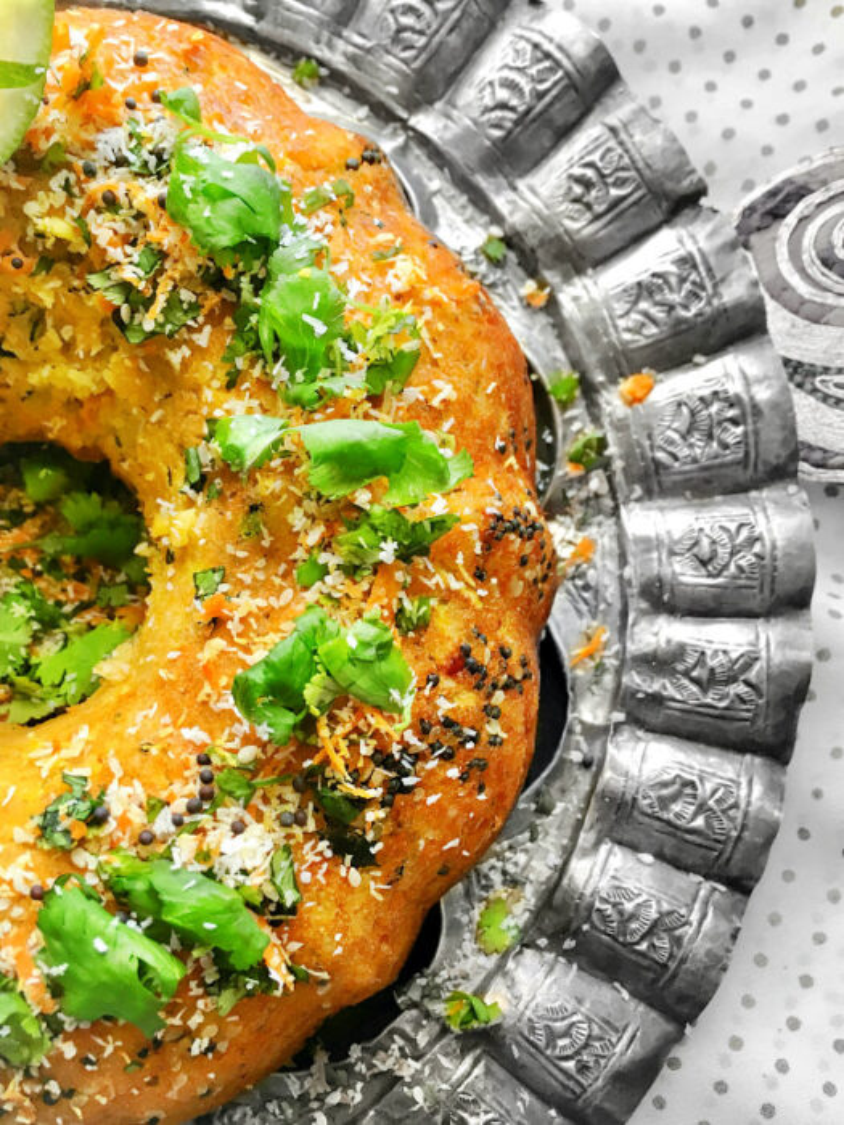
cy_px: 562
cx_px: 422
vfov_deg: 61.7
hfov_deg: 48.2
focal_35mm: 29
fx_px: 943
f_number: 2.2
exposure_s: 1/30
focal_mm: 4.15
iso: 32
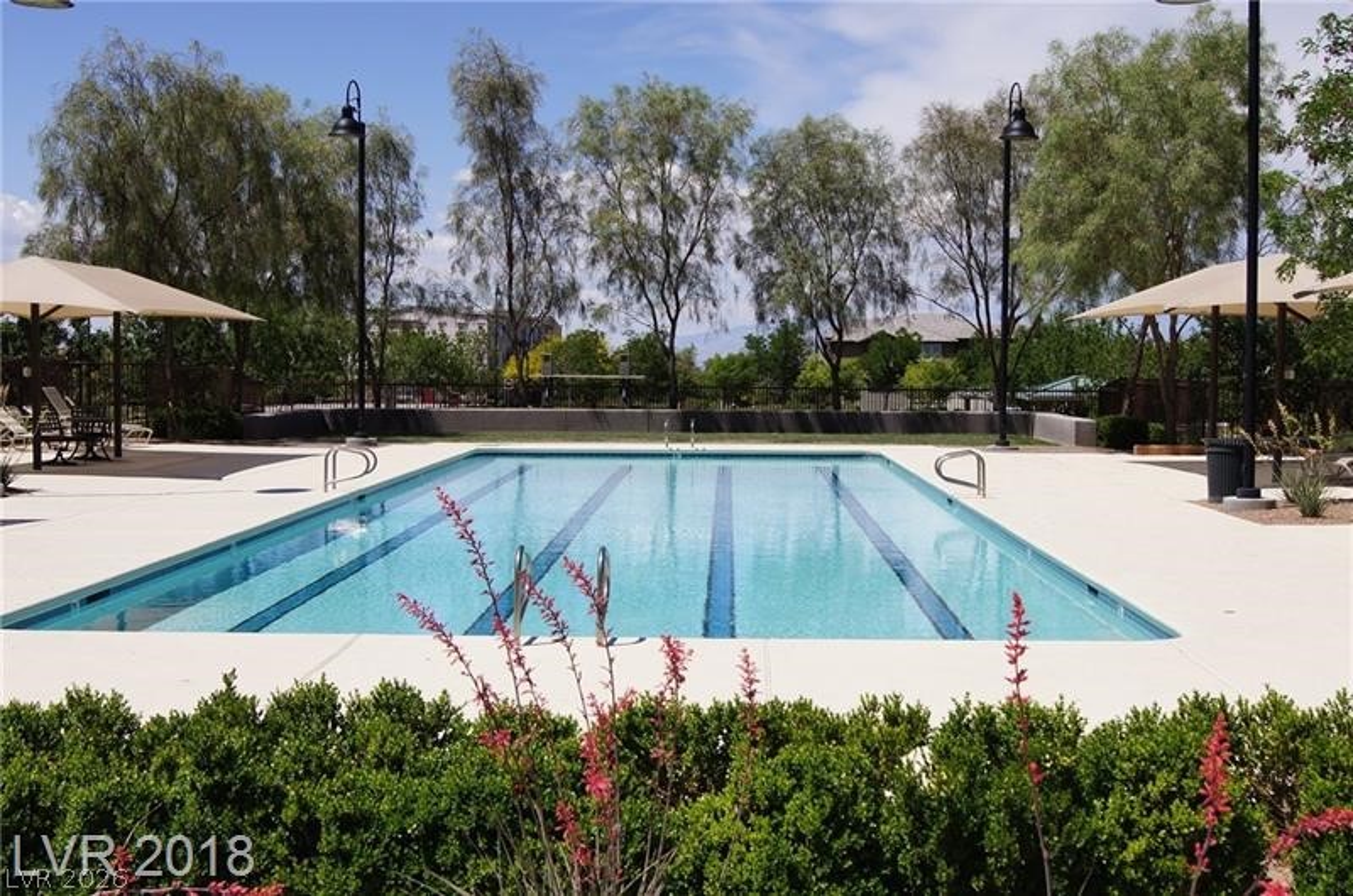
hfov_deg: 46.5
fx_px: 1575
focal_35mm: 42
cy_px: 448
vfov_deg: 31.8
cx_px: 676
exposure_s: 1/250
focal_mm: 28
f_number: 13
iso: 100
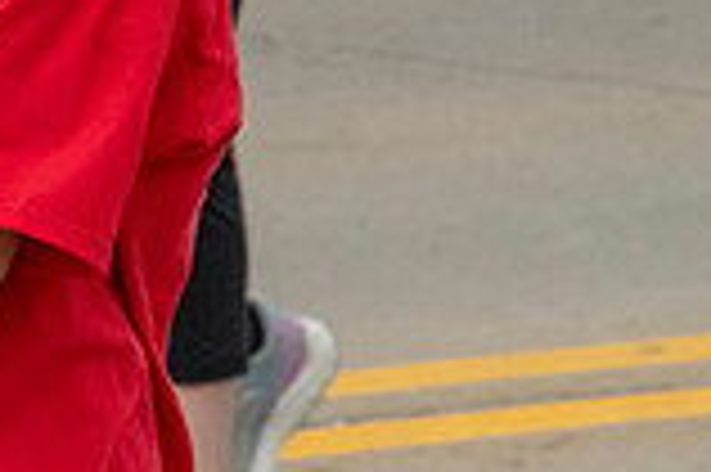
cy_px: -124
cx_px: -446
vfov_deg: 2.6
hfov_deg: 3.9
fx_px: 10516
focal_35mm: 533
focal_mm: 145
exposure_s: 1/800
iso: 3200
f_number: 11
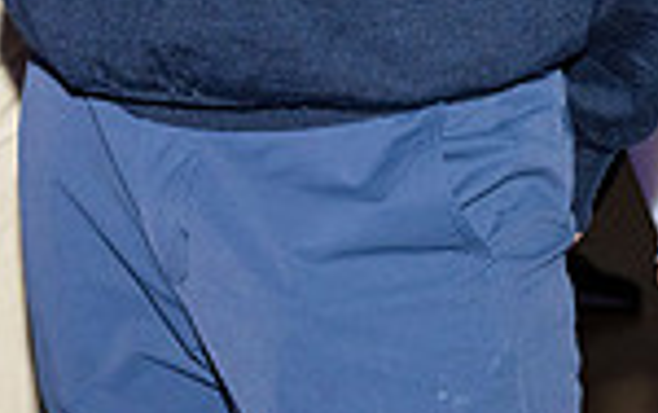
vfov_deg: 5.5
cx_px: -174
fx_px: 4199
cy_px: -466
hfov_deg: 8.8
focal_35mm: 234
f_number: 5.6
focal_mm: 51
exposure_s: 1/160
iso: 1000
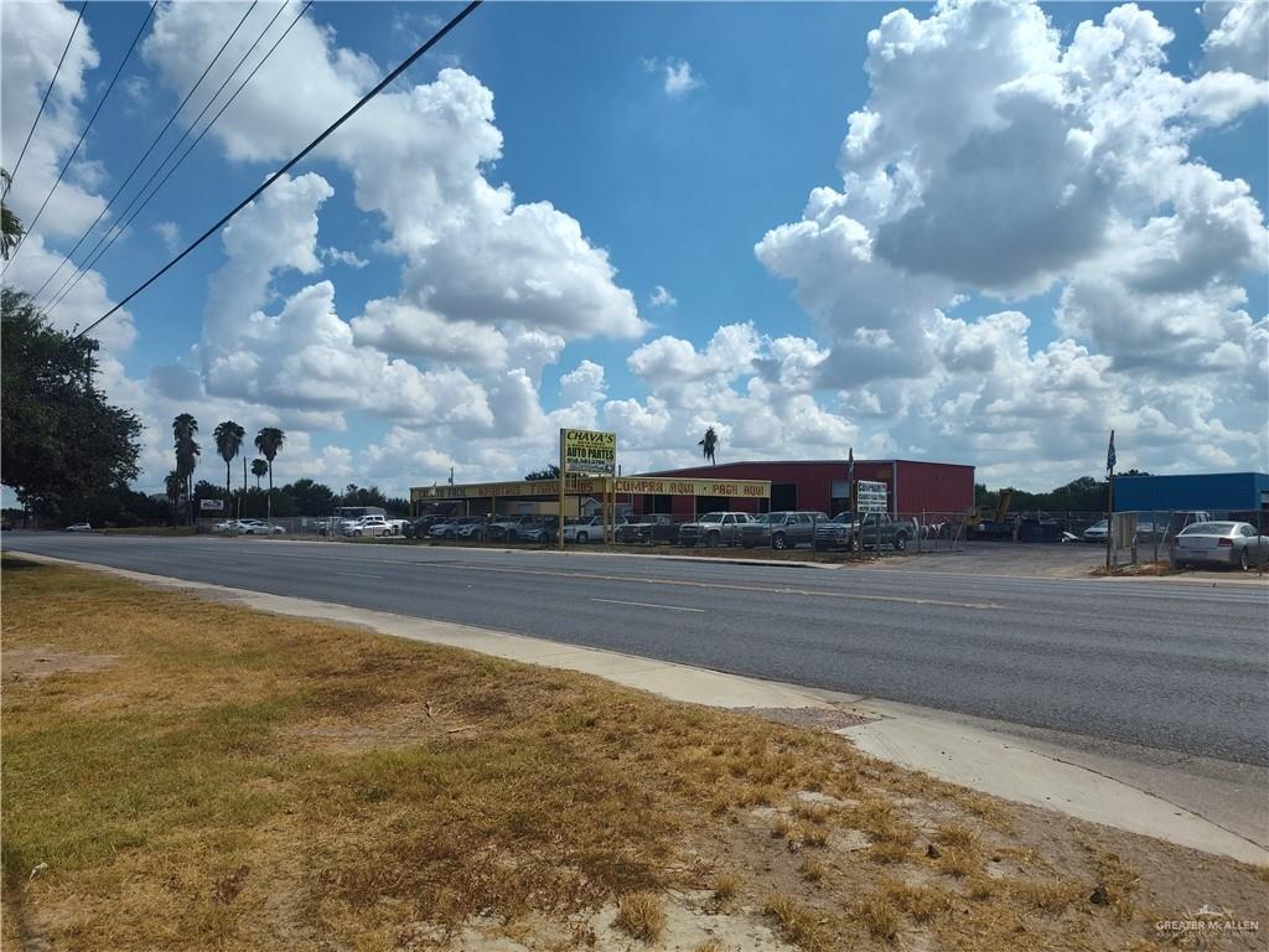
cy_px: 476
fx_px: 843
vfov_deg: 58.9
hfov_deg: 73.9
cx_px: 634
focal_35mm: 23
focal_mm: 5.56
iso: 100
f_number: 1.8
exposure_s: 1/3300
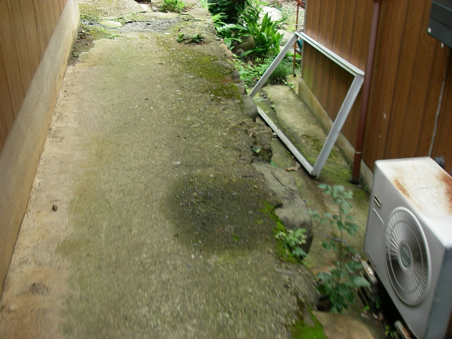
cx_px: 226
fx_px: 575
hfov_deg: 42.9
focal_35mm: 44
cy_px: 170
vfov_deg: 32.9
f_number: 3.4
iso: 80
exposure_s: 1/50
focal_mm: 7.3
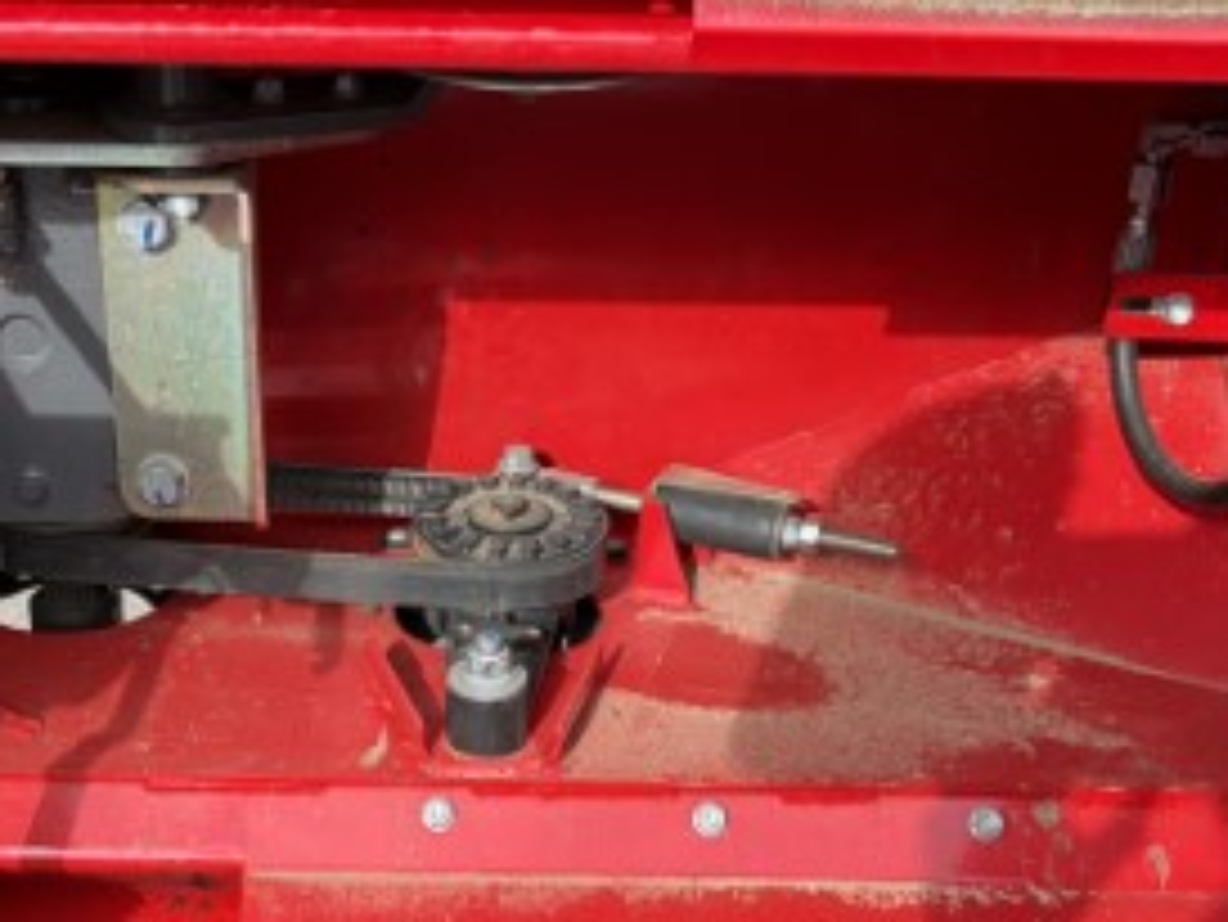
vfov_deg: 23.7
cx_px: 427
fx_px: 2165
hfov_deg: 31.5
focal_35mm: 61
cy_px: 747
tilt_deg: -27.7
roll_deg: +0.1
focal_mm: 5.96
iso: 50
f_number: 1.6
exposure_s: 1/515
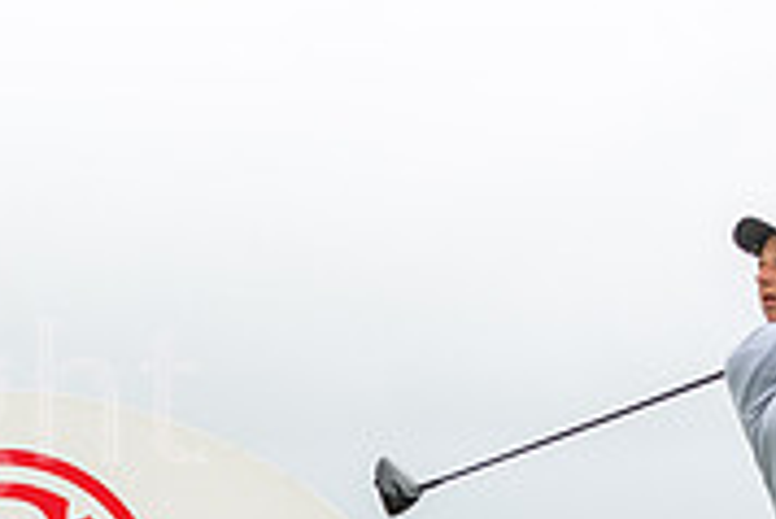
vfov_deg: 6.0
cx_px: -61
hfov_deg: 8.9
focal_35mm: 228
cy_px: 676
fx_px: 4919
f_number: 3.2
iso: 500
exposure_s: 1/2000
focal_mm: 70
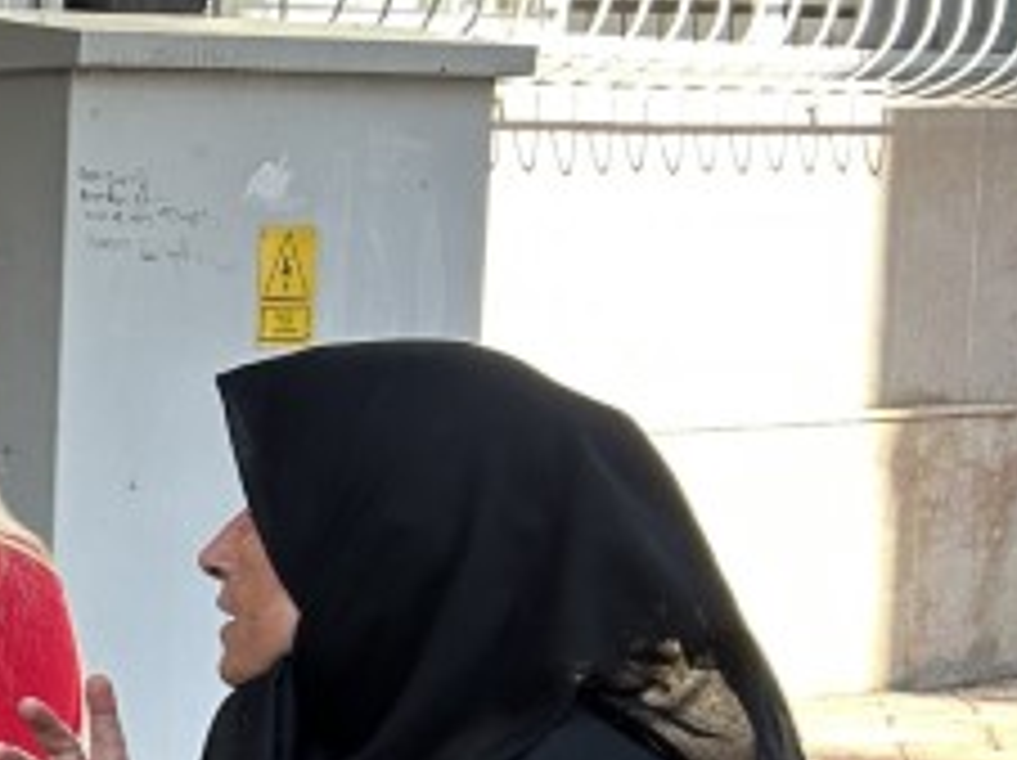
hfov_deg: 13.9
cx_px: -1080
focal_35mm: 118
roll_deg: +1.2
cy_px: 769
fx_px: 3463
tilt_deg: -6.8
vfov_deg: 12.4
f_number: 1.5
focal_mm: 5.7
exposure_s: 1/355
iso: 50
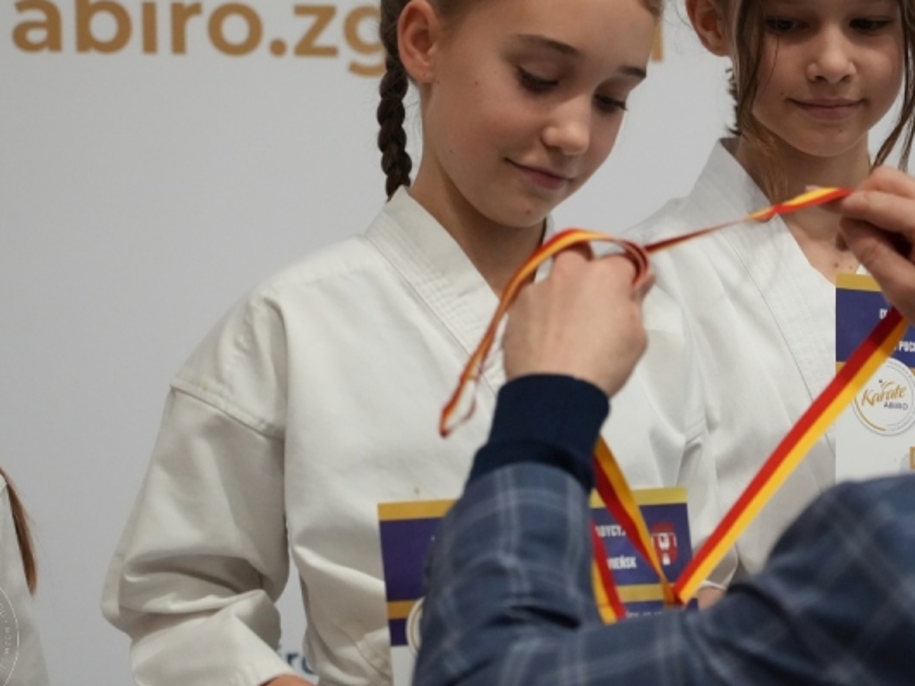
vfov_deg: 9.8
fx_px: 4017
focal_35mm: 152
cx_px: 539
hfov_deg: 13.0
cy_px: 266
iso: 8000
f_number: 4.5
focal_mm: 105
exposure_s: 1/250
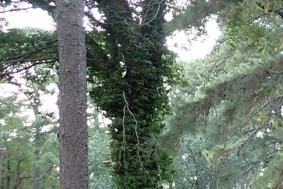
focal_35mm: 74
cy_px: 190
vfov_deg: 18.0
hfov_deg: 23.2
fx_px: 582
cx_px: 397
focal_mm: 4.5
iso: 200
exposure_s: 1/100
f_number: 2
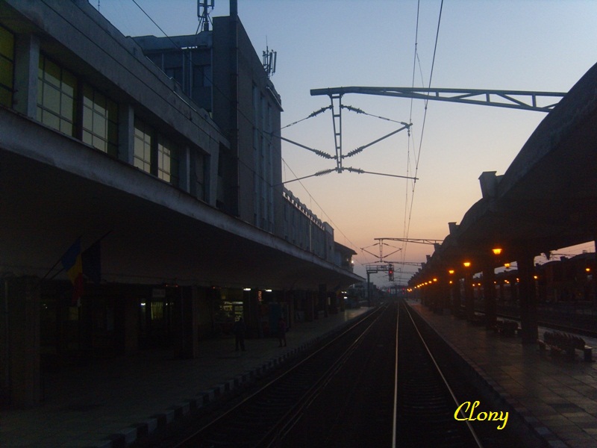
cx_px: 298
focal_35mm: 35
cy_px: 224
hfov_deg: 52.6
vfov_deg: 40.7
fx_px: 604
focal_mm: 7.4
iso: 194
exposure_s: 1/30
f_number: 2.8
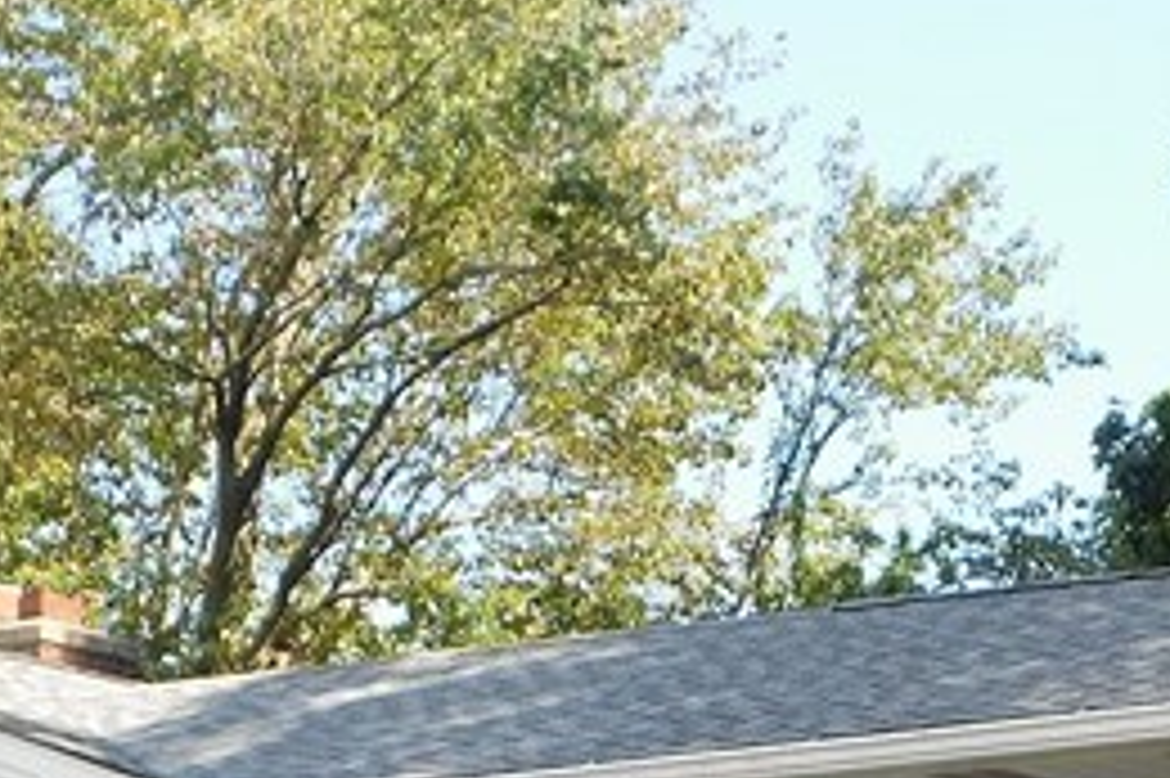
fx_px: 5326
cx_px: 756
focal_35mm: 164
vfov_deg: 8.3
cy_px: 994
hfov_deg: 12.5
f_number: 3.6
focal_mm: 7.1
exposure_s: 1/400
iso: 125
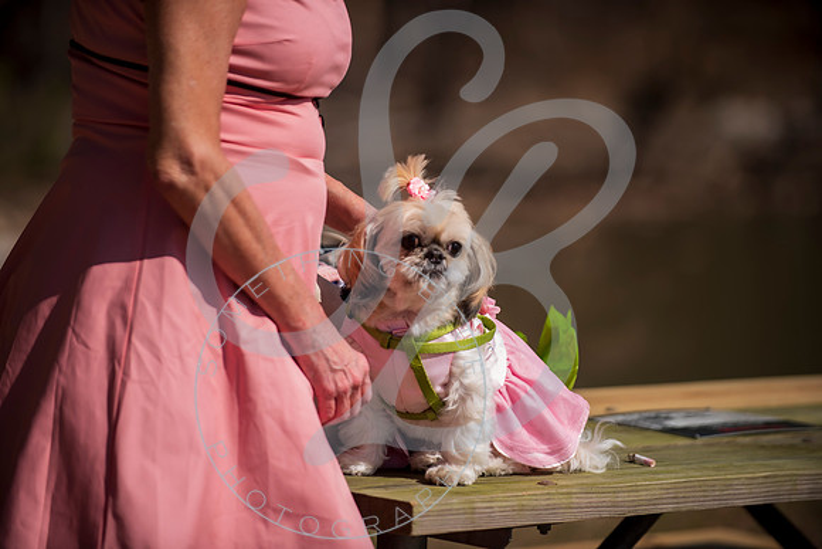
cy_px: 274
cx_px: 411
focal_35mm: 170
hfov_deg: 12.1
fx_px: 3882
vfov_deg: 8.1
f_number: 2.8
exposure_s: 1/2000
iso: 100
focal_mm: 170
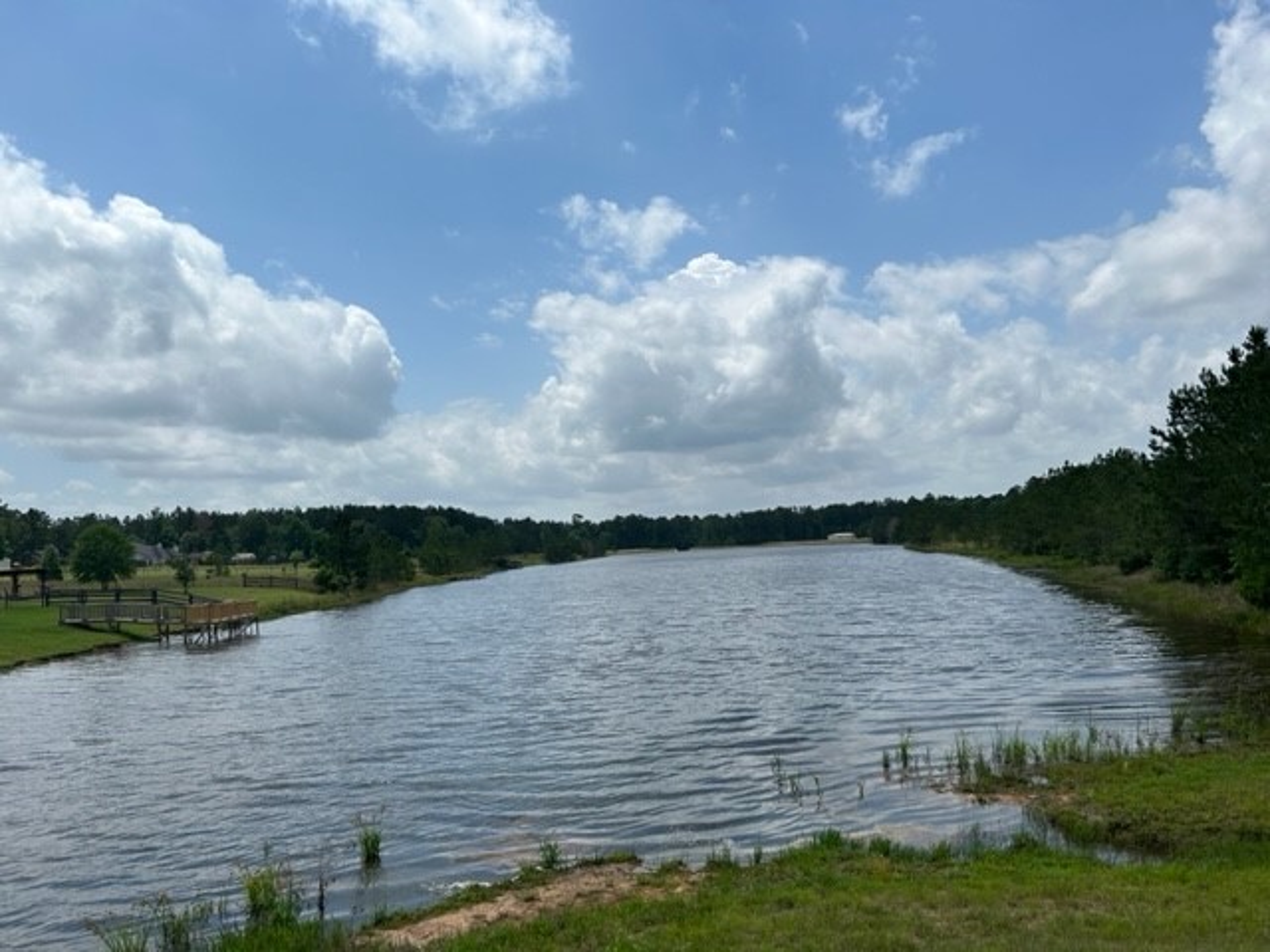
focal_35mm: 26
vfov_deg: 53.1
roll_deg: +3.5
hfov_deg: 67.3
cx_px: 635
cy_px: 476
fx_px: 954
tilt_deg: +4.9
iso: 50
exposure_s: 1/10309
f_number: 1.5
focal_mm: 5.7
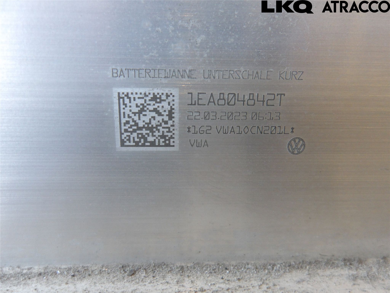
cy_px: 146
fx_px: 304
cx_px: 195
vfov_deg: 51.4
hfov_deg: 65.3
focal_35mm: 27
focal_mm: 4.9
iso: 347
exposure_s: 1/60
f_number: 3
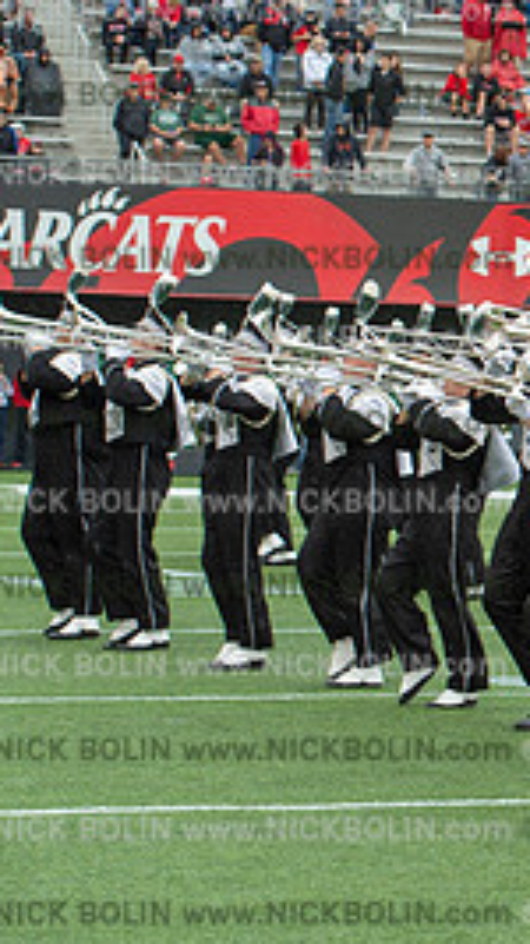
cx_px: 791
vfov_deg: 13.5
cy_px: 502
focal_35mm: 159
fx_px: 3976
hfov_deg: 7.5
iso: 400
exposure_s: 1/500
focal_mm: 70
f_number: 4
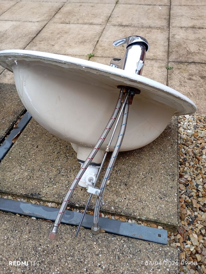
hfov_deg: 49.9
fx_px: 222
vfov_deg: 63.4
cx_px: 103
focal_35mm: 28
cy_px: 137
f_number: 1.8
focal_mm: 4.27
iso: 150
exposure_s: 1/100
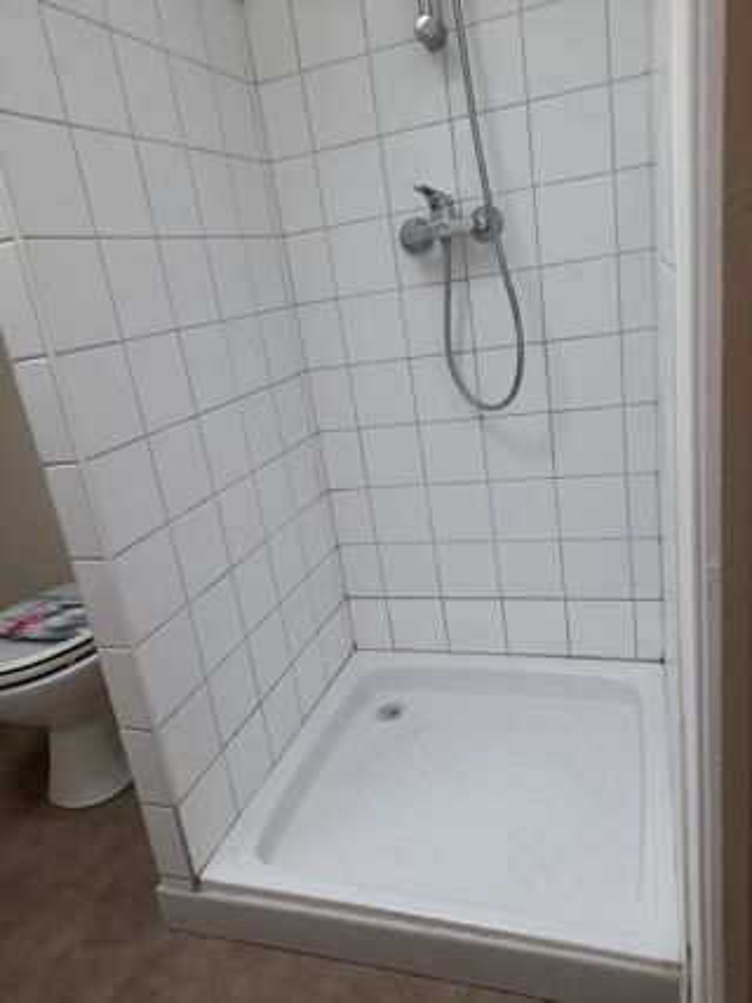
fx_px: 724
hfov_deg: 54.9
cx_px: 376
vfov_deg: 69.4
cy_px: 502
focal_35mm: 25
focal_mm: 4.6
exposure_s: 1/60
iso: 64
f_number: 2
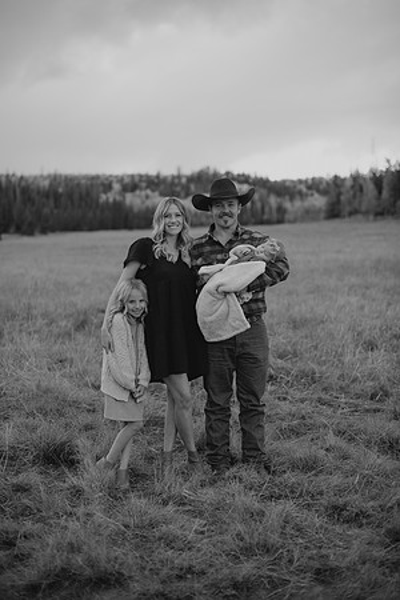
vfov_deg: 39.6
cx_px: 200
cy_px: 300
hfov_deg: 27.0
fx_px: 833
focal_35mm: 50
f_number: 2
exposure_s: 1/640
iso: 160
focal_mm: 50
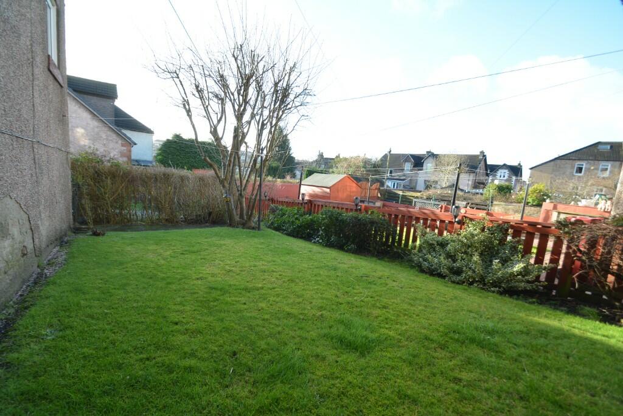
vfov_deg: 77.4
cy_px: 208
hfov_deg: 100.4
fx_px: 260
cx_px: 312
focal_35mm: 15
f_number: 5.6
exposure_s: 1/125
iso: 220
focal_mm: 10
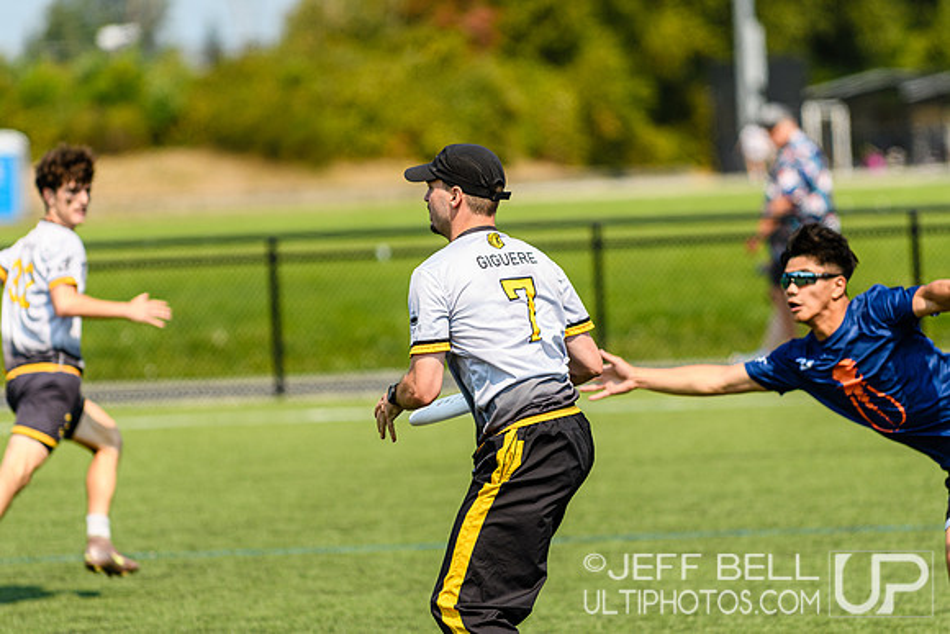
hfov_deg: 6.9
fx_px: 7918
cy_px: 317
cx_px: 475
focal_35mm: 300
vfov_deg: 4.6
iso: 100
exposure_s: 1/1000
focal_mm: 200
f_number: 3.2
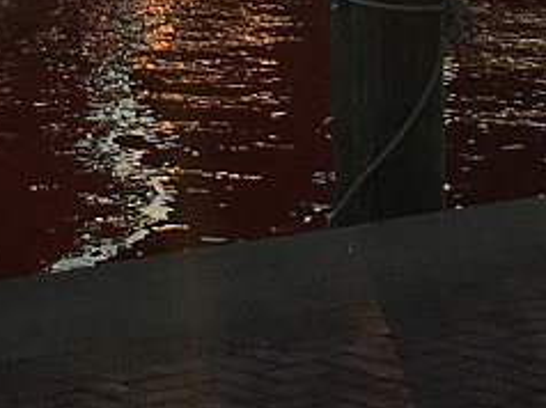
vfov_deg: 7.2
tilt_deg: +1.9
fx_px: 3073
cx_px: -37
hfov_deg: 10.1
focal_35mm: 195
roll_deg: -0.5
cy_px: -488
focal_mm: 4.15
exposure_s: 1/705
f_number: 2.2
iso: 25
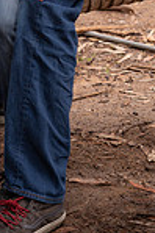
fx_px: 1210
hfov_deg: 7.3
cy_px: -105
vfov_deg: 10.7
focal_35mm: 187
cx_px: 33
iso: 200
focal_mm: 62
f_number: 4
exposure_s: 1/160
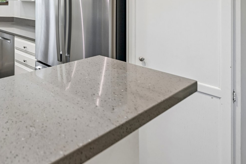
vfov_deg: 37.3
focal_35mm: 31
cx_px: 21
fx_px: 212
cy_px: -4
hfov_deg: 52.5
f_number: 6.7
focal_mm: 15
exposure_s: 1/15
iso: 125
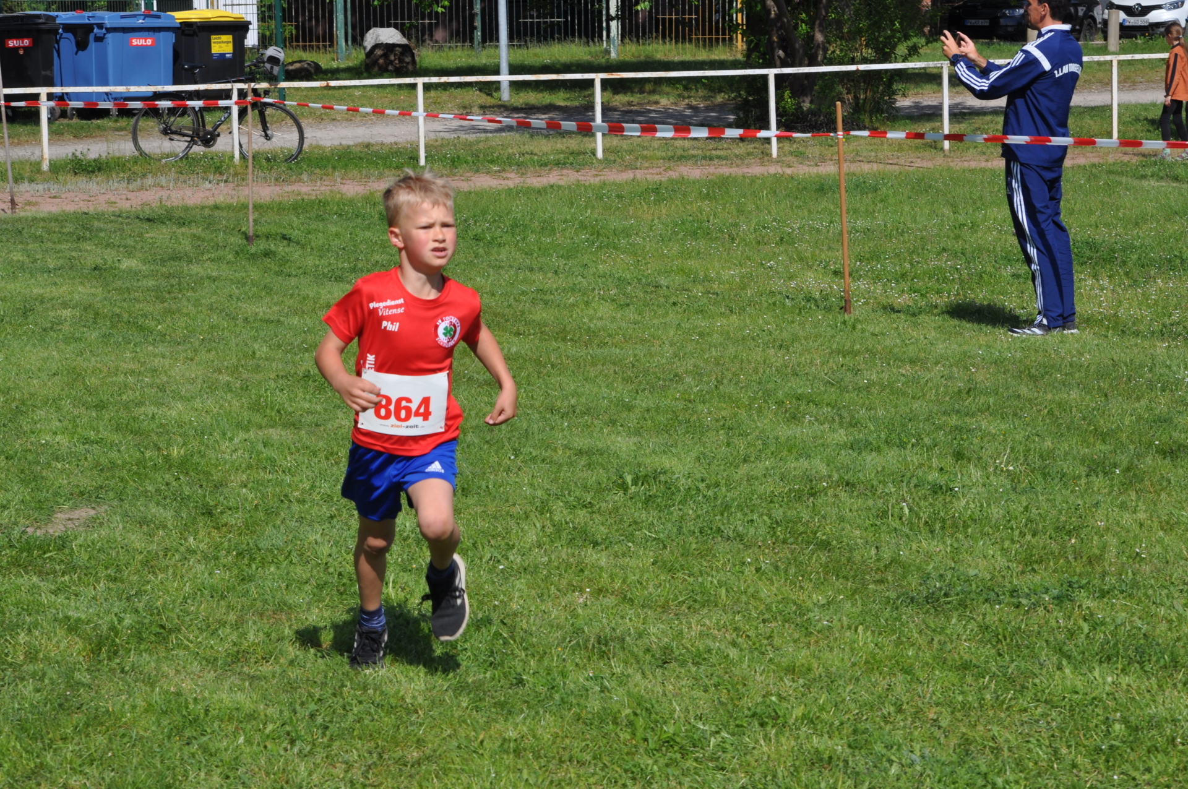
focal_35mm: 108
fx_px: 3559
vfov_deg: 12.6
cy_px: 394
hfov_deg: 18.9
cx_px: 594
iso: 200
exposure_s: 1/400
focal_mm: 72
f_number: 10
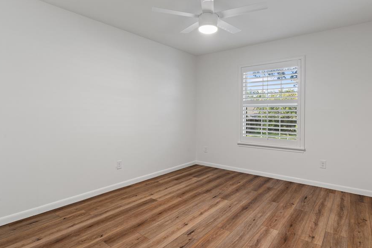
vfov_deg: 59.4
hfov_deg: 81.2
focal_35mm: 21
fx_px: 217
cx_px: 192
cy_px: 116
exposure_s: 2.5
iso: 400
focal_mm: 18
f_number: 10
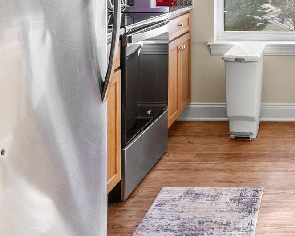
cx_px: 318
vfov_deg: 24.3
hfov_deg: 29.5
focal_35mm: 58
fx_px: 506
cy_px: -31
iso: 640
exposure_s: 1/50
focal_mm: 20
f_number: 7.1
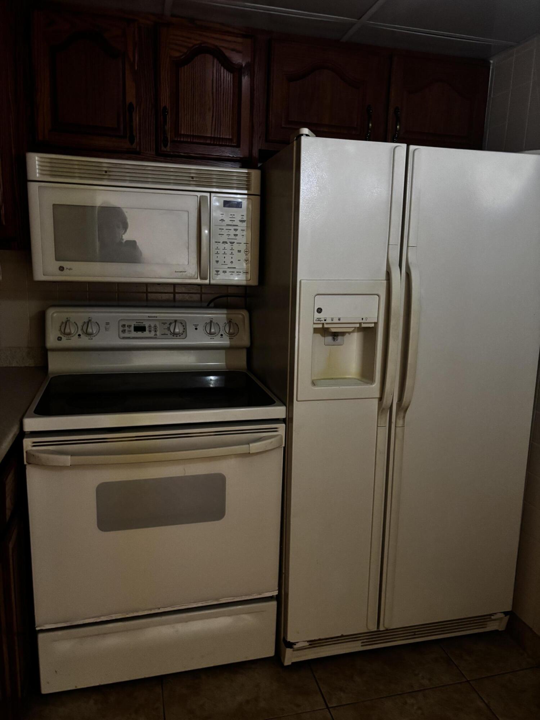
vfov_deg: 67.3
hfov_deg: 53.1
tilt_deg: -11.0
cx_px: 270
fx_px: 541
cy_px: 360
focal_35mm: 26
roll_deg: -1.2
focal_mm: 5.96
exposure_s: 1/30
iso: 800
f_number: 1.6
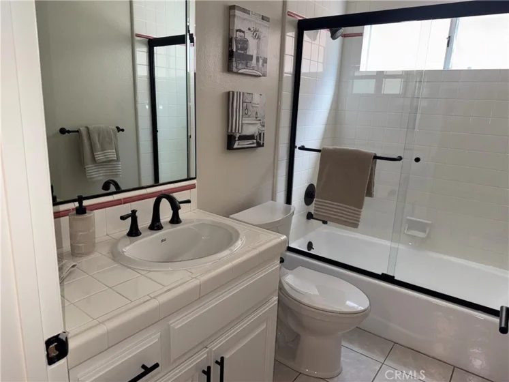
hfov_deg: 71.6
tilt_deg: -12.7
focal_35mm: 24
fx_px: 353
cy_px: 191
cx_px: 254
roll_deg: -2.2
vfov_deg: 56.8
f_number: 1.78
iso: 125
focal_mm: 6.76
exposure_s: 1/232
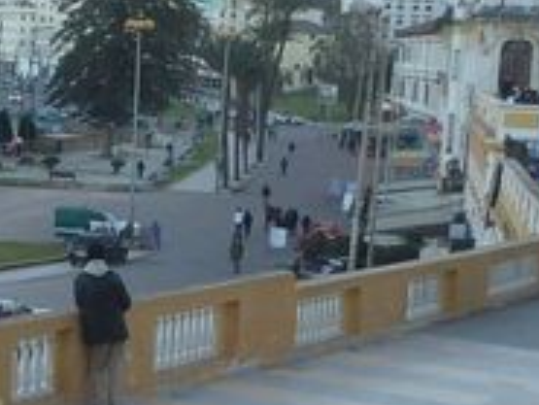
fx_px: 1683
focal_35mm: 108
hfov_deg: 17.5
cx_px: -76
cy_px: 355
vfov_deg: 13.6
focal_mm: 4.3
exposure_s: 1/80
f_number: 3.3
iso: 80
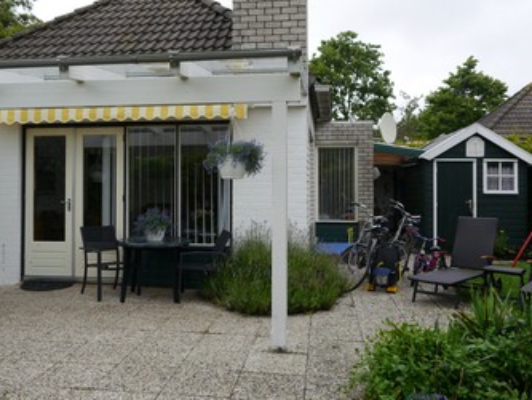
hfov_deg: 51.3
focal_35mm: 36
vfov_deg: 39.6
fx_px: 553
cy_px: 166
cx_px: 241
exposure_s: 1/200
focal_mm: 15
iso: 160
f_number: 5
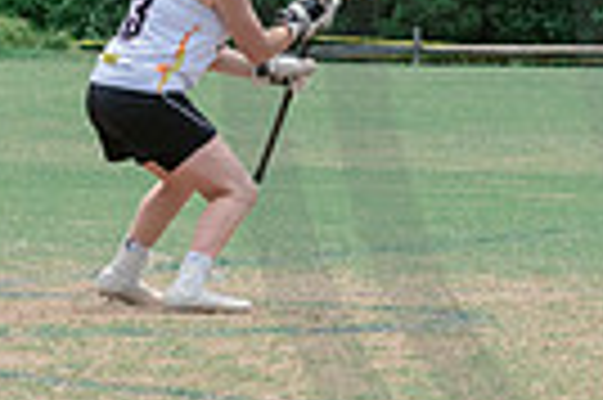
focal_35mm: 581
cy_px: 56
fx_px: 9720
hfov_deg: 3.5
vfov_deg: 2.4
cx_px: 1431
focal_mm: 102
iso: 400
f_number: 8
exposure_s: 1/1000
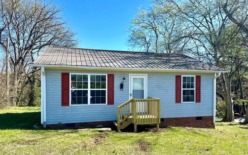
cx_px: 123
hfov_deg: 70.4
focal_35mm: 26
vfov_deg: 47.5
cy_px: 87
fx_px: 176
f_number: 1.78
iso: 80
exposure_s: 1/2469
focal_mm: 6.86
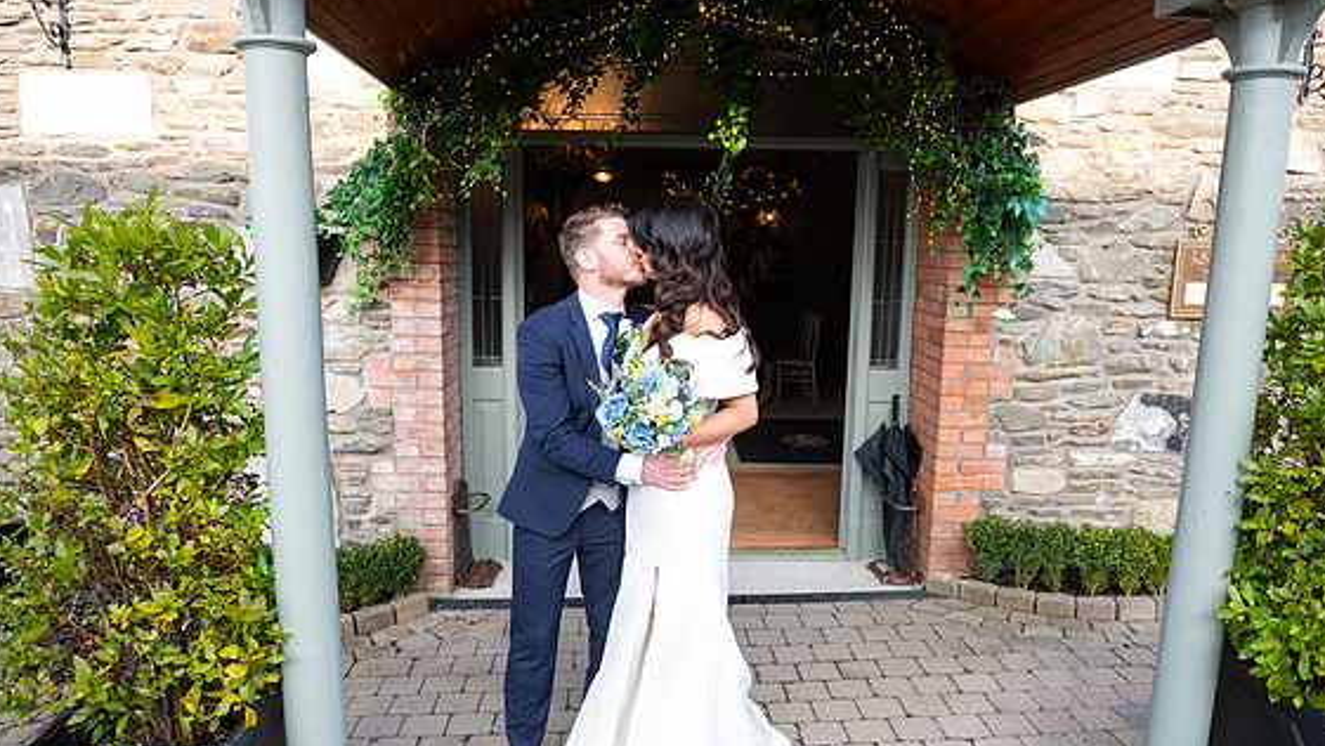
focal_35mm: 26
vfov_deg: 44.3
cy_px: 419
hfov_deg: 71.9
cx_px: 666
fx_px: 914
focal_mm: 24
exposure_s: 1/160
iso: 100
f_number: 3.5
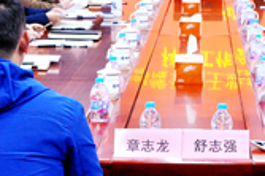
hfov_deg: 12.1
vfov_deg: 8.1
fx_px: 1235
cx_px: 255
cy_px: -15
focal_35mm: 168
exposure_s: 1/13
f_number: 5.6
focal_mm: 32
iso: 800
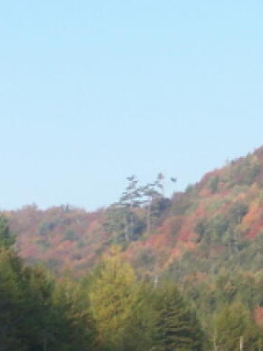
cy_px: 323
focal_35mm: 336
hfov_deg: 4.4
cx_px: 431
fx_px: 3408
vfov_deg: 5.9
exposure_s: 1/250
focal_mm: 15.6
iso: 80
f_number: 3.2
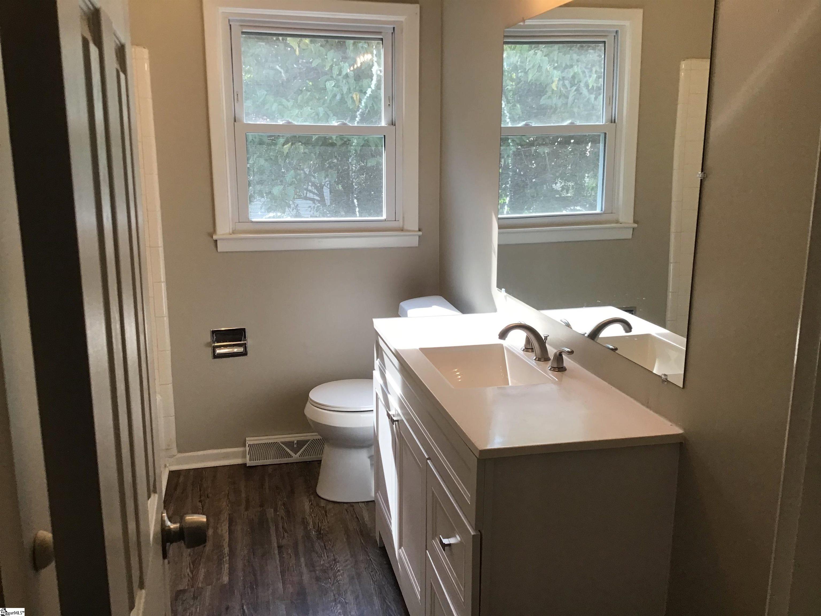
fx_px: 735
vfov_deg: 45.4
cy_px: 308
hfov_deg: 58.4
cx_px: 410
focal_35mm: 31
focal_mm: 3.3
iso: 25
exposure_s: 1/40
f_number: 2.4
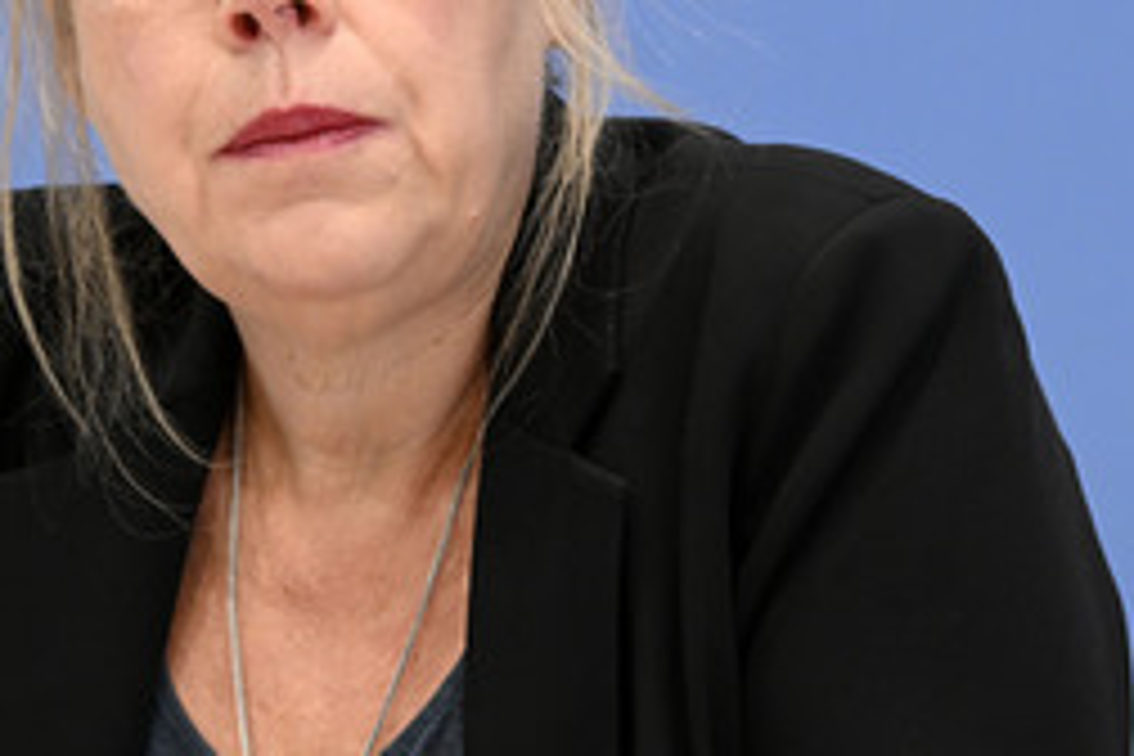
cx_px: 362
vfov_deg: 5.1
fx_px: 8441
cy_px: 135
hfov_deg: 7.7
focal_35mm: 268
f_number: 5.6
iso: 4000
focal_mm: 150
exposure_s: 1/500
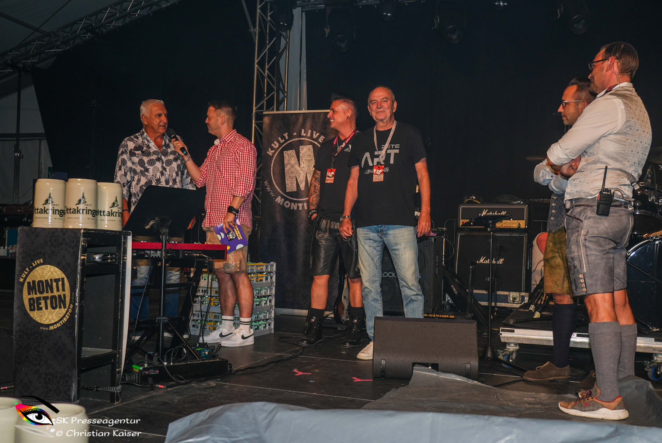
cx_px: 331
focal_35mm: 36
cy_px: 222
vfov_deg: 36.9
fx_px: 663
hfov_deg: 53.1
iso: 125
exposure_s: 1/60
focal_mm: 24
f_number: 4
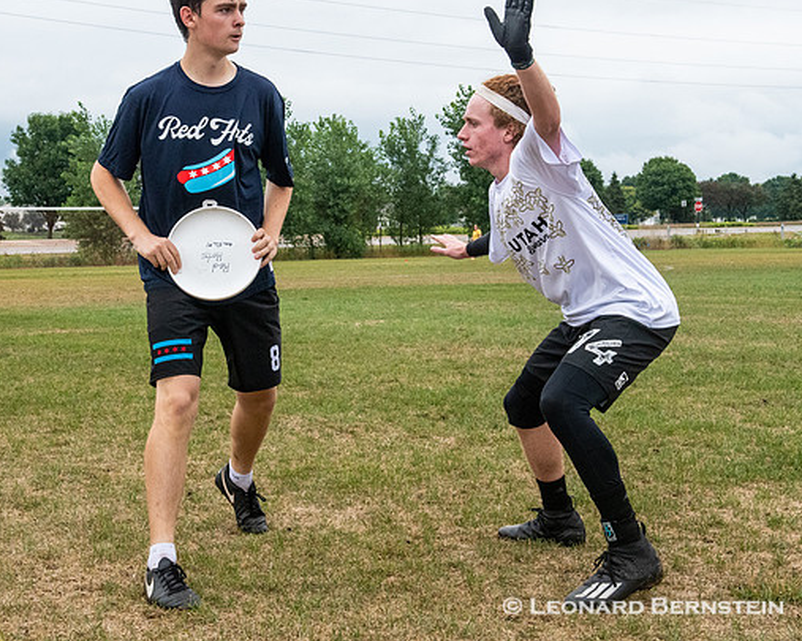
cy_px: 286
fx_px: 1423
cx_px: 272
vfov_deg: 25.4
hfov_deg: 31.2
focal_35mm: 60
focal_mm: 32
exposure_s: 1/2000
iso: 1600
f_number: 8
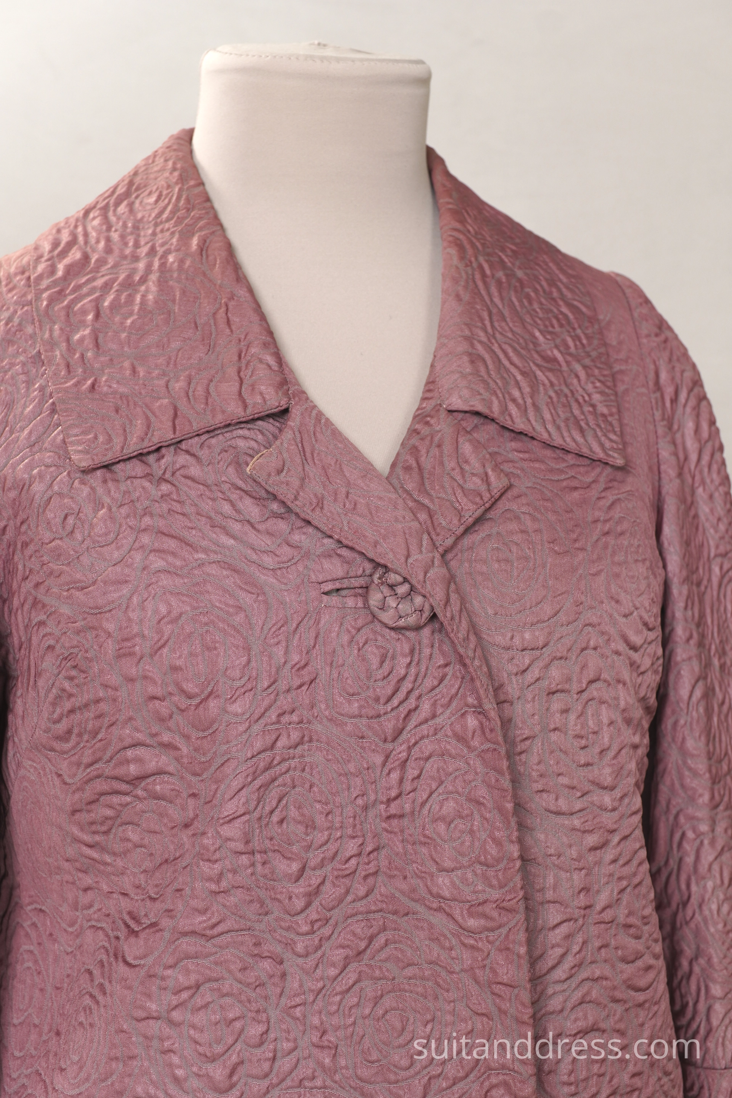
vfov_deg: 41.1
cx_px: 366
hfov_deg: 28.1
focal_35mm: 48
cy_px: 549
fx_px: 1464
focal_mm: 32
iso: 200
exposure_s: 1/13
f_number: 5.6
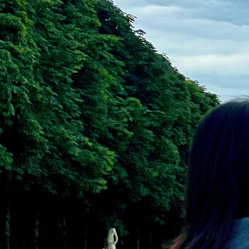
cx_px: 419
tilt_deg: +1.1
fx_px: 1823
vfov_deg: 7.8
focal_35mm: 224
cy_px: 205
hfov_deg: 7.6
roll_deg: +0.5
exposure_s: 1/1776
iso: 25
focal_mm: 6
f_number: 2
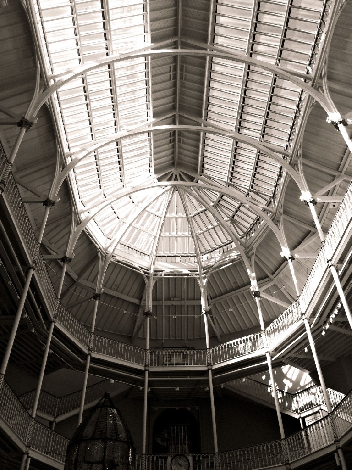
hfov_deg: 48.2
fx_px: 393
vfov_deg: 61.7
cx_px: 176
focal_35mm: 29
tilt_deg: +41.2
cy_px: 235
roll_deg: +4.0
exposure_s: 1/631
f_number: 2.2
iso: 32
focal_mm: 4.15
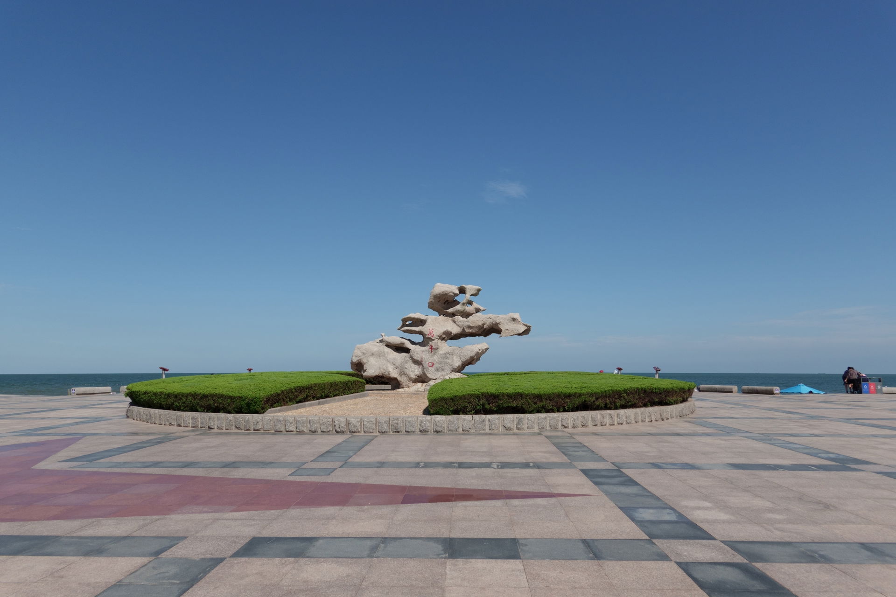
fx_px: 597
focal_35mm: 24
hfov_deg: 73.7
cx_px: 448
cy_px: 298
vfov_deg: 53.1
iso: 100
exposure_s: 1/1000
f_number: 5
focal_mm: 9
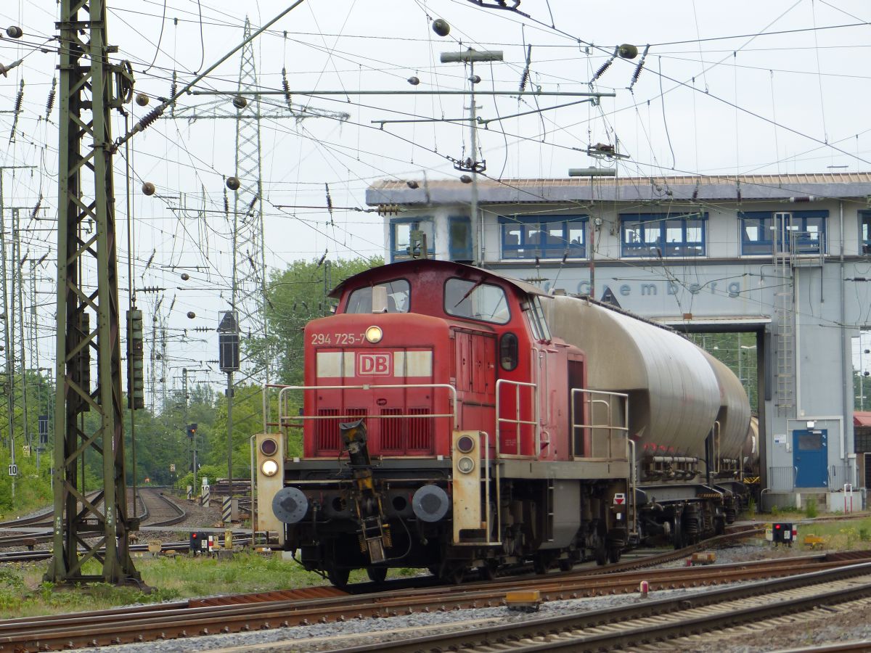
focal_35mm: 211
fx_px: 5309
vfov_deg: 7.0
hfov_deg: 9.4
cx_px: 436
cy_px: 326
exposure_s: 1/500
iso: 100
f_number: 2.8
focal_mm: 37.9
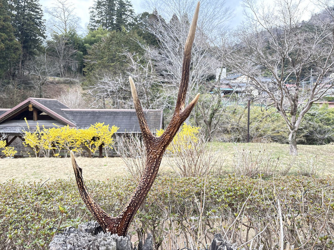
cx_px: 167
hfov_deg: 67.3
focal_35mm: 26
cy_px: 125
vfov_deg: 53.1
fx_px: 251
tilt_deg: -3.7
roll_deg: -0.8
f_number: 1.6
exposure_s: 1/122
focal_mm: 5.96
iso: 40
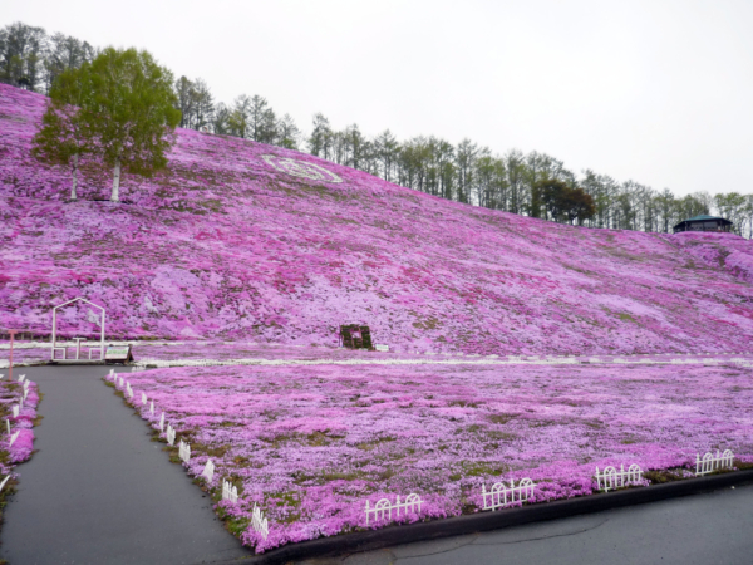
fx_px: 718
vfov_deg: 42.9
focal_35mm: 33
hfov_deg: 55.4
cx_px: 376
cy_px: 282
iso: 100
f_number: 2.8
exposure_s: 1/320
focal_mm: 5.5
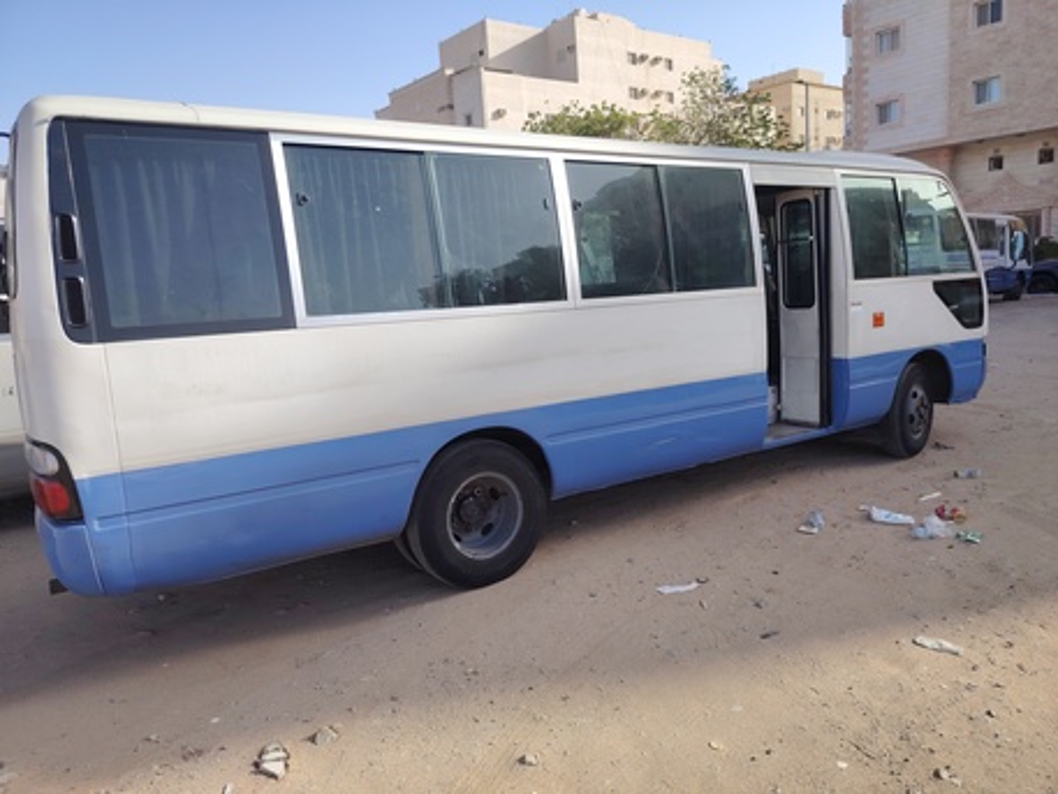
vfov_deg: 56.8
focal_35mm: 24
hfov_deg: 71.6
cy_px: 397
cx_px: 529
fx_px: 734
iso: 100
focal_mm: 5.25
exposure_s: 1/520
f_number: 1.75
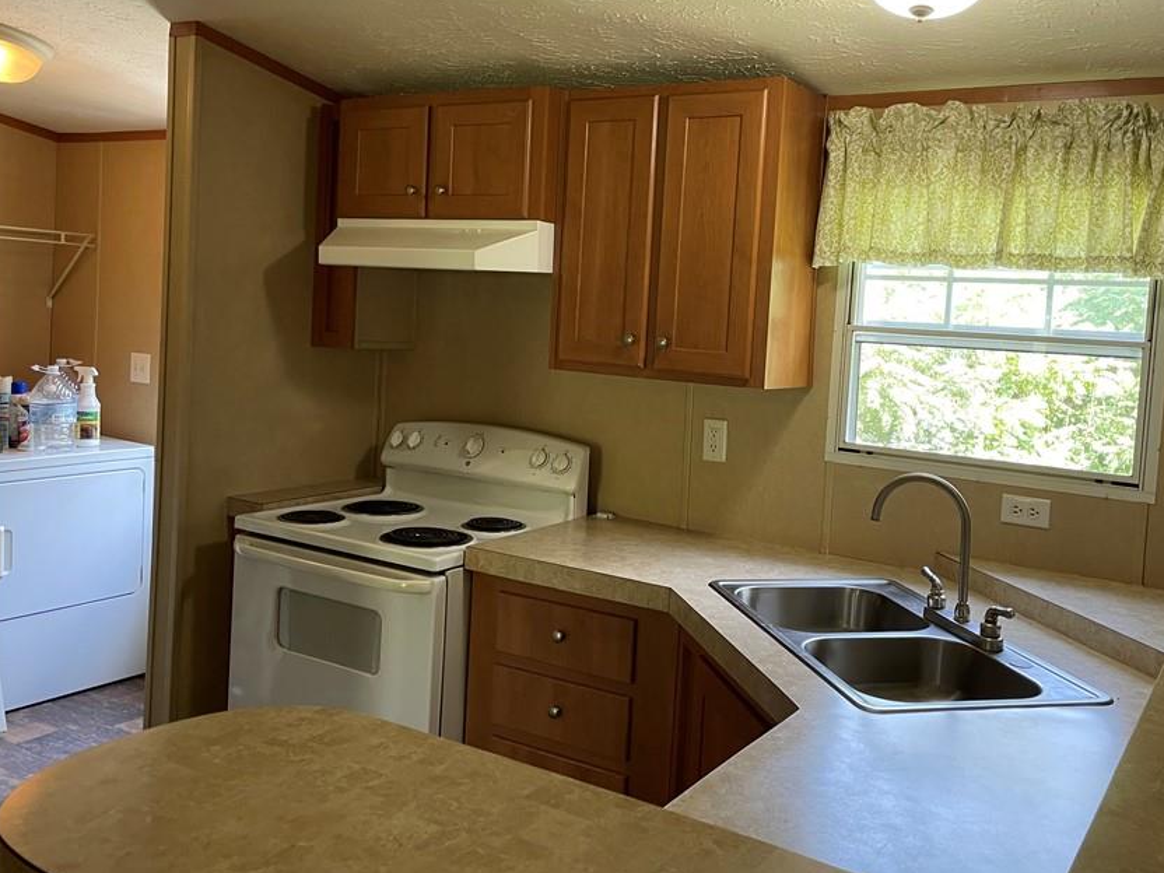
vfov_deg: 44.1
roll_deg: -3.4
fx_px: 1076
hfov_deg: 56.7
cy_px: 386
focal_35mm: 32
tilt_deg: -3.3
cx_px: 638
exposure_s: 1/60
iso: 100
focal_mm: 4.2
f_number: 1.6
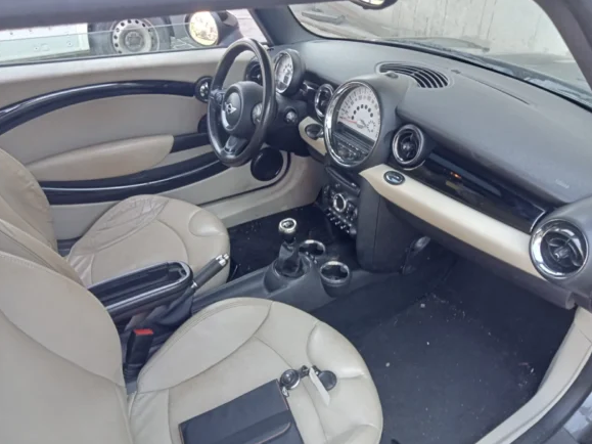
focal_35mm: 29
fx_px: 496
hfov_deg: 61.7
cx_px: 304
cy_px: 228
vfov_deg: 48.2
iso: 160
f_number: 2.2
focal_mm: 3.46
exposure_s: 1/33.3
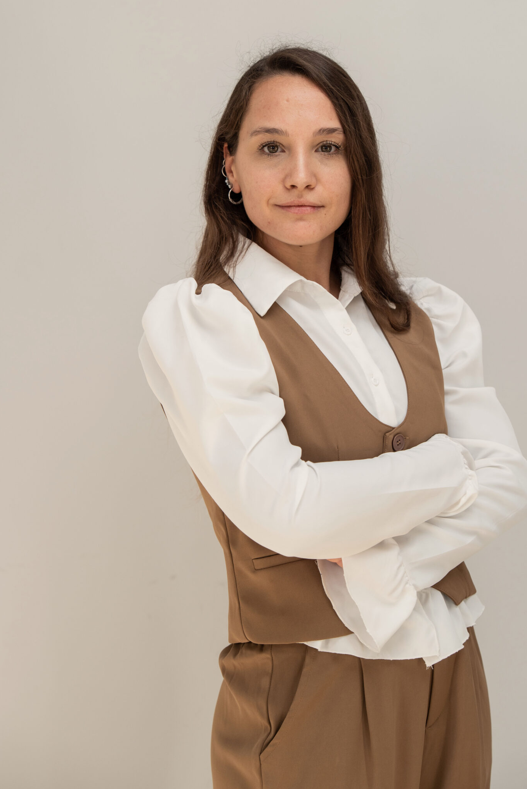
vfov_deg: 23.1
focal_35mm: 88
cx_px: 312
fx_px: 1932
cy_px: 318
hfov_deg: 15.5
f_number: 2.8
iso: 400
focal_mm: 70
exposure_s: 1/200
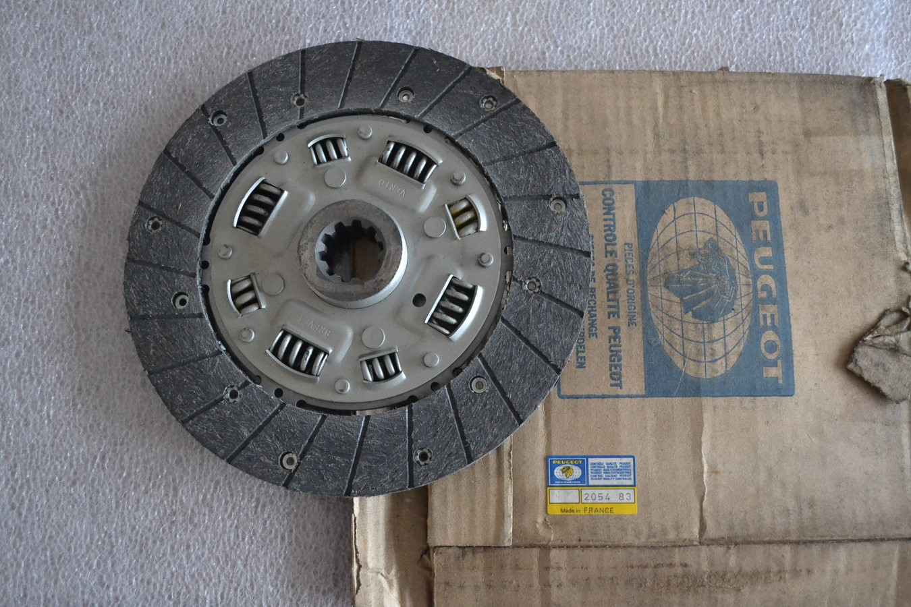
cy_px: 304
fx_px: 987
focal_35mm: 39
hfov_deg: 49.6
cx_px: 456
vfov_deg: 34.2
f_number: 4.2
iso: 3200
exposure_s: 1/50
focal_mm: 26
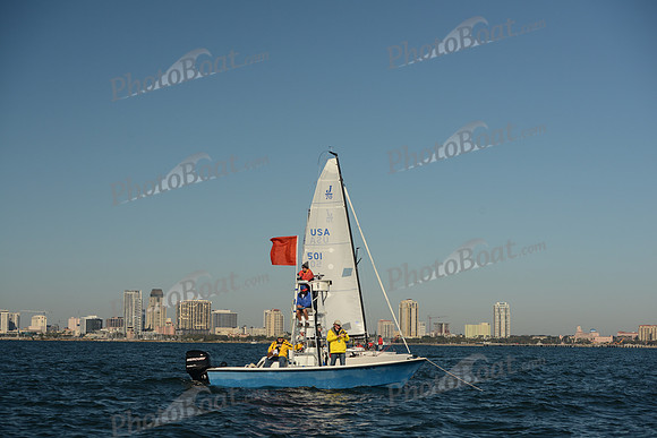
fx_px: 1278
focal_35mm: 70
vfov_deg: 19.5
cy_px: 219
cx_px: 328
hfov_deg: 28.8
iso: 250
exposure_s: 1/1250
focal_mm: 70
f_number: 7.1
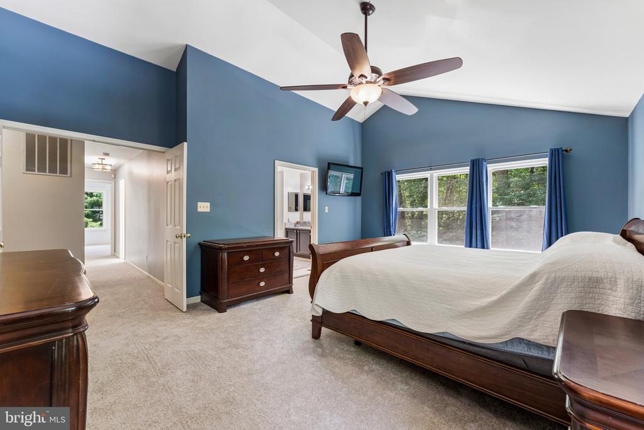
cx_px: 322
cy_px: 215
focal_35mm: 14
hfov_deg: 104.2
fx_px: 250
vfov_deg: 81.2
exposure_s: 1/1.67
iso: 100
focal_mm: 14
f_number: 9
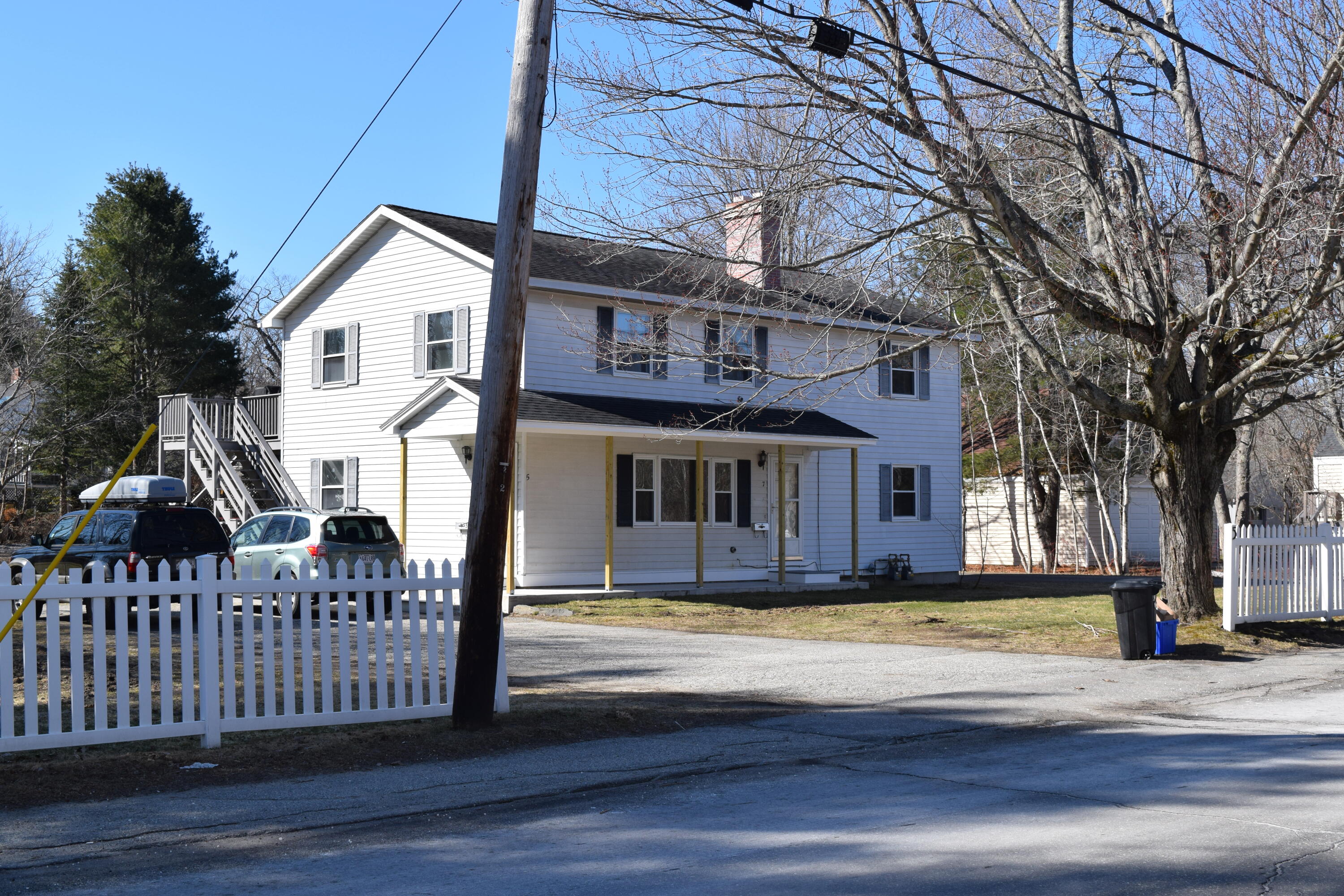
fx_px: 1680
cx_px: 672
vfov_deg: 29.9
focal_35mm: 45
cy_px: 448
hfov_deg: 43.6
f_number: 10
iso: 200
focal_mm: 30
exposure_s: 1/400
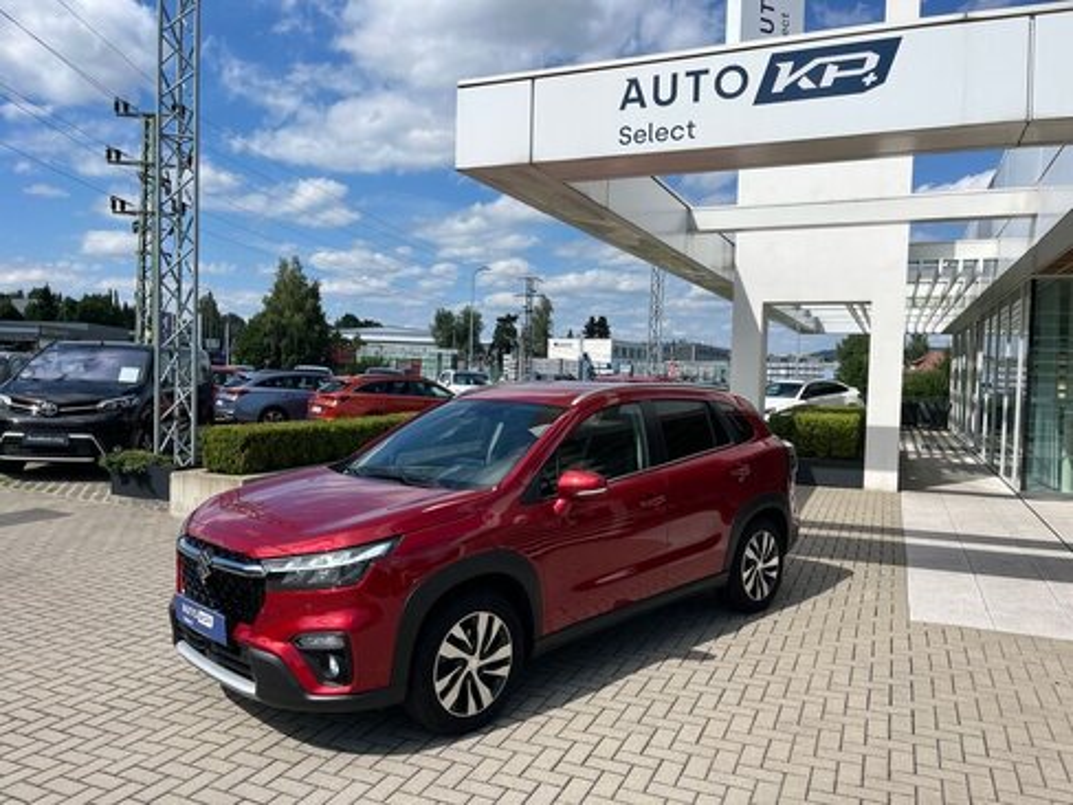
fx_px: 806
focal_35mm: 26
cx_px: 536
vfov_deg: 53.1
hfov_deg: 67.3
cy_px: 402
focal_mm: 5.1
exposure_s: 1/5319
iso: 50
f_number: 1.6
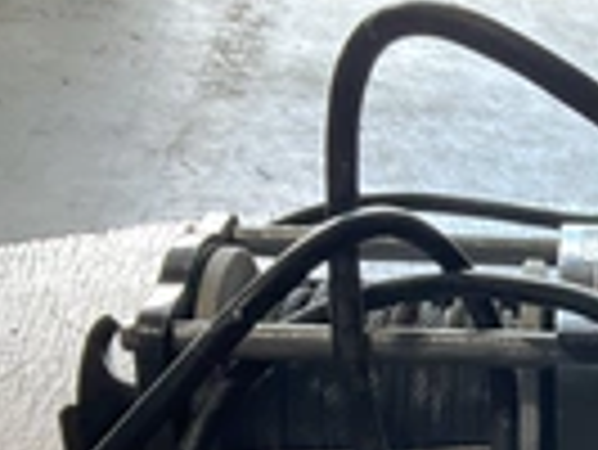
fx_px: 1504
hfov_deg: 20.5
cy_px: 572
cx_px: 782
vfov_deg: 16.2
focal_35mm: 87
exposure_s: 1/111
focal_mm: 3
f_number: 1.8
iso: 64
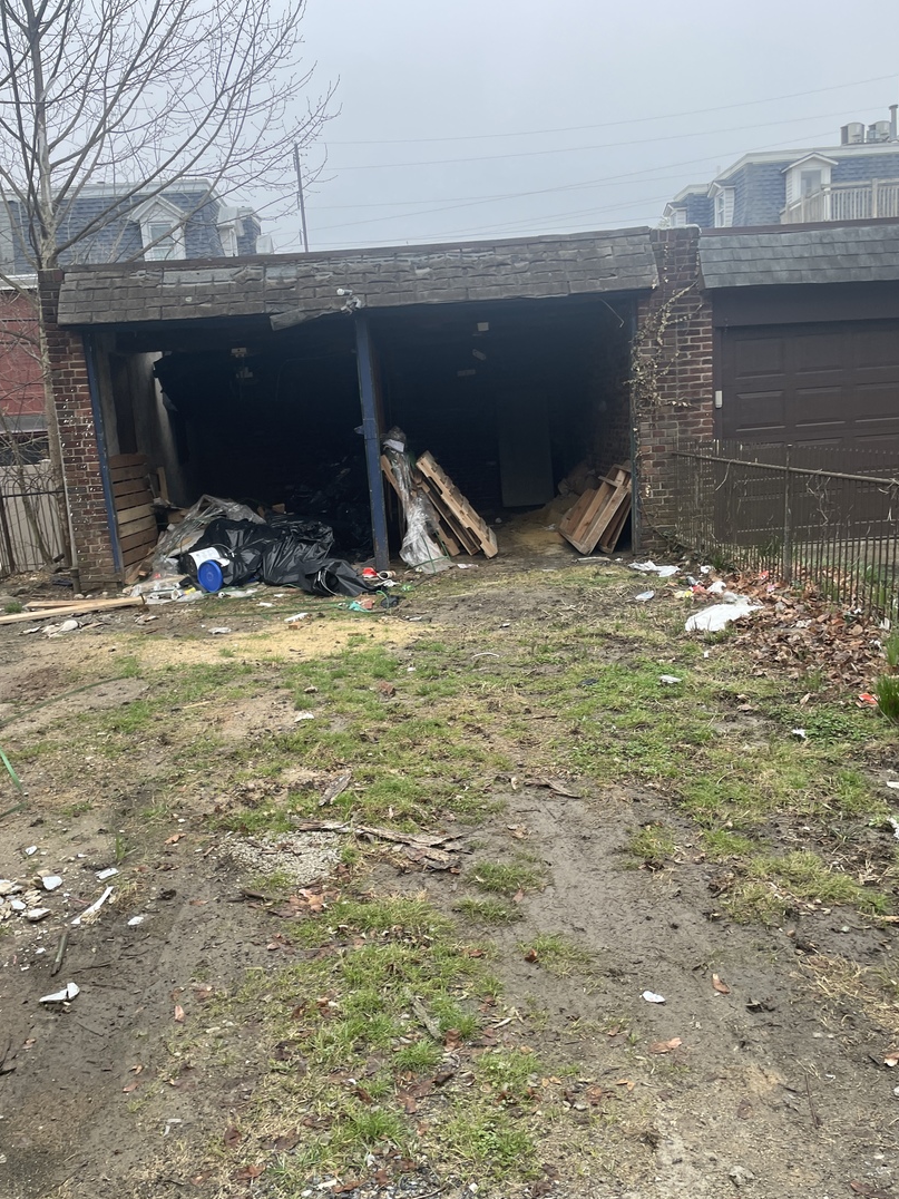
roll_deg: +3.8
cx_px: 443
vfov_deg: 61.7
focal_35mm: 29
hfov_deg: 48.2
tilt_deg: -10.8
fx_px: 1004
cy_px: 597
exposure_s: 1/153
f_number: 1.6
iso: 32
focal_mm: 4.2
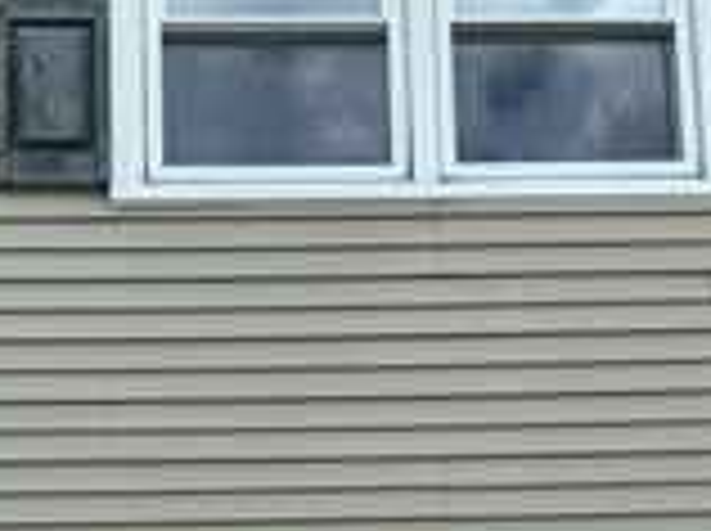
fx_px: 1559
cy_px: 646
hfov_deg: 25.5
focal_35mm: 76
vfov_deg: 18.3
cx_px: 207
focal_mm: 6.76
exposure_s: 1/2105
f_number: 1.78
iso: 80
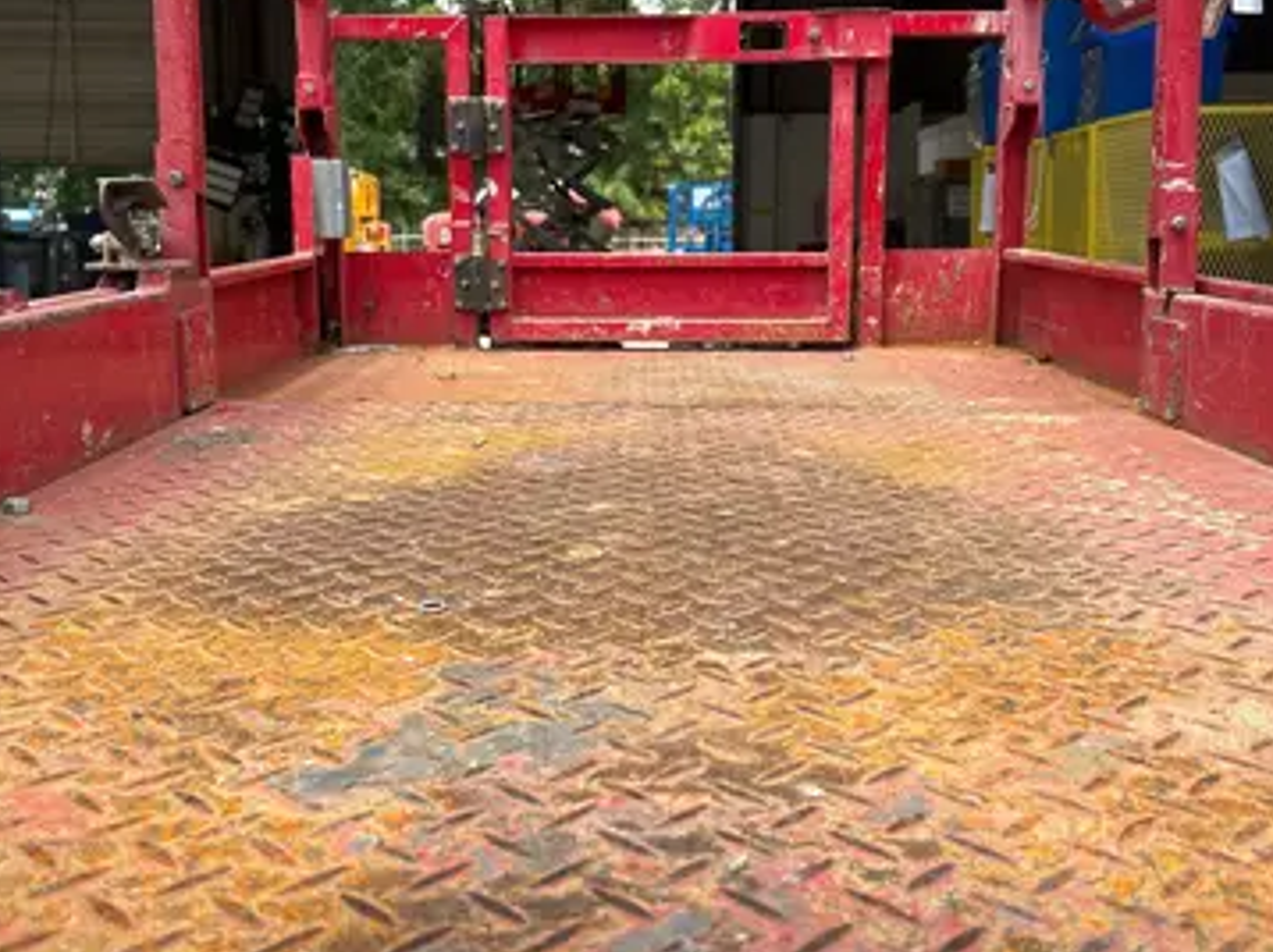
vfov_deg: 35.9
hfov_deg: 46.8
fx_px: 1470
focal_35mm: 40
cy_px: 410
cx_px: 636
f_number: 1.5
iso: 50
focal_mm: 5.7
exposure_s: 1/917
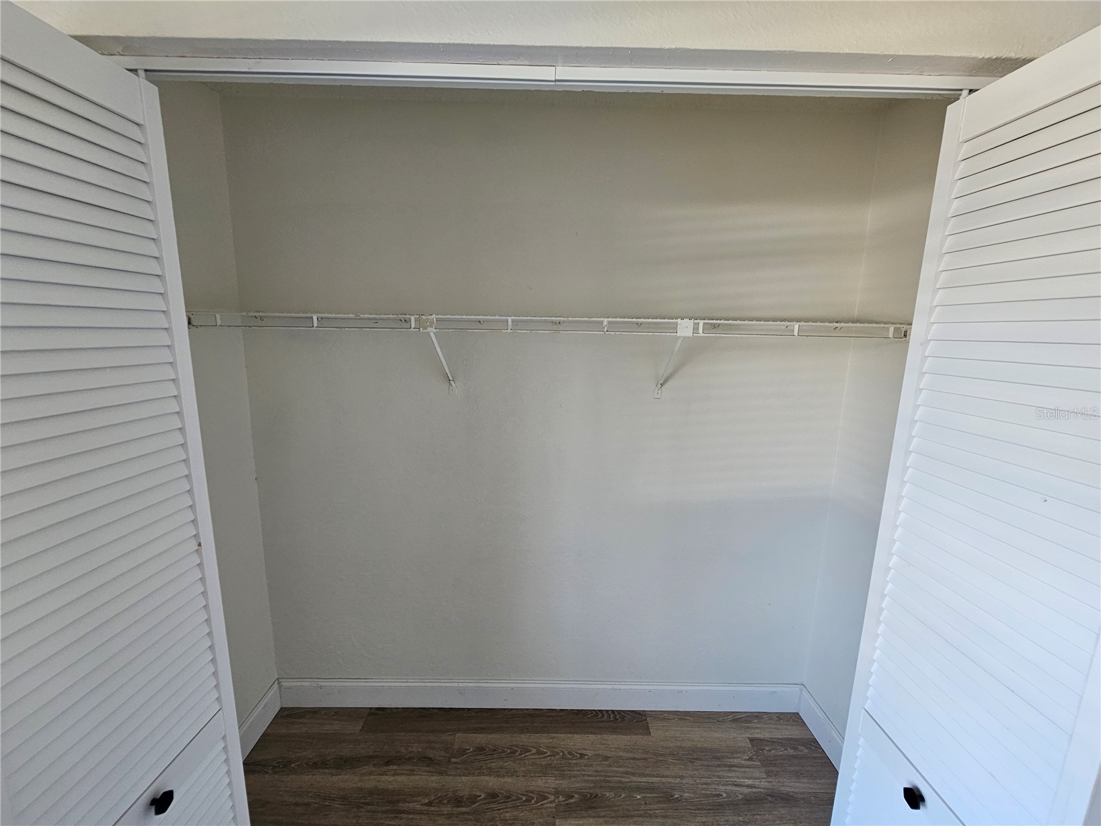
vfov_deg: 89.9
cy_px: 413
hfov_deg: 106.2
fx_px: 413
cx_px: 550
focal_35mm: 13
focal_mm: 2.2
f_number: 2.2
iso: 100
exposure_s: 1/60
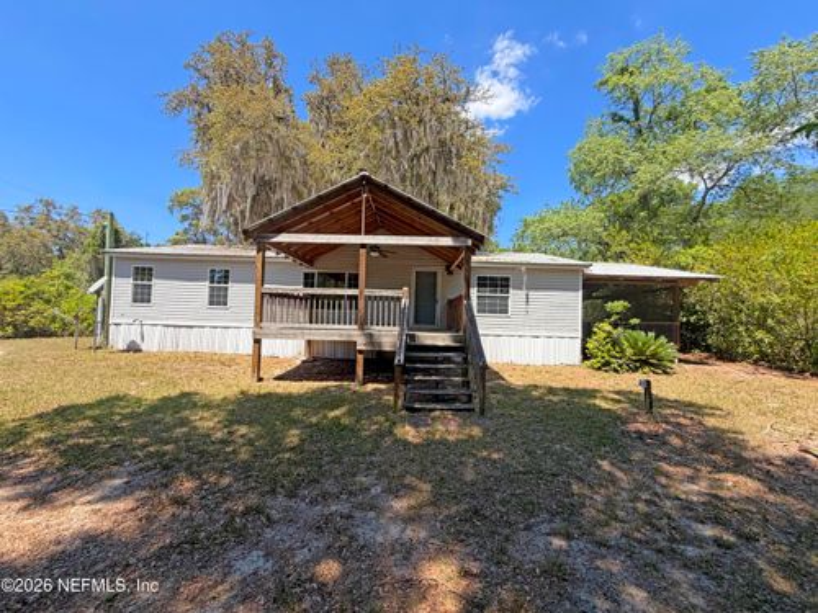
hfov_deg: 102.1
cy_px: 306
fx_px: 331
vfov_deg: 85.7
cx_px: 409
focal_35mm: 14
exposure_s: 1/760
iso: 40
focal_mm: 2.22
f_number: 2.2
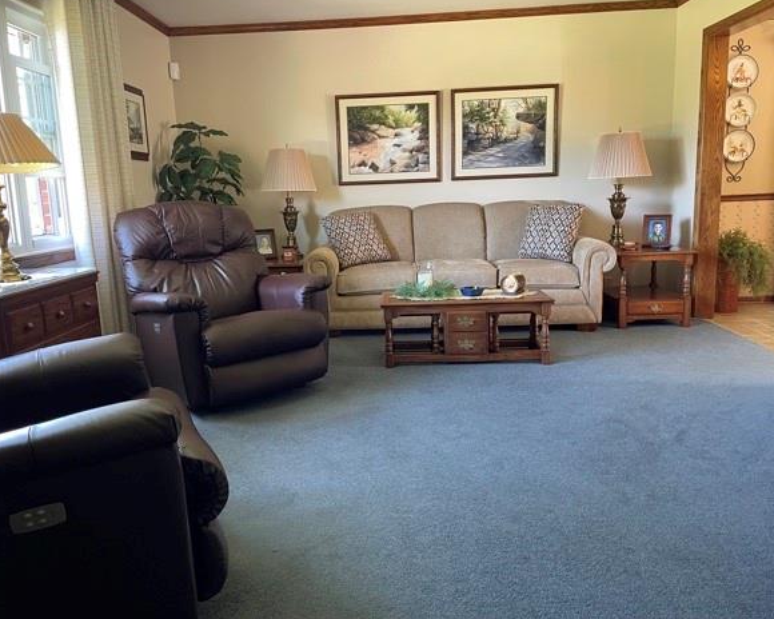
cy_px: 301
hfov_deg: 62.2
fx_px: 641
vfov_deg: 51.5
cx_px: 368
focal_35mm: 28
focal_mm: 4.2
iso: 250
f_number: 1.6
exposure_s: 1/60
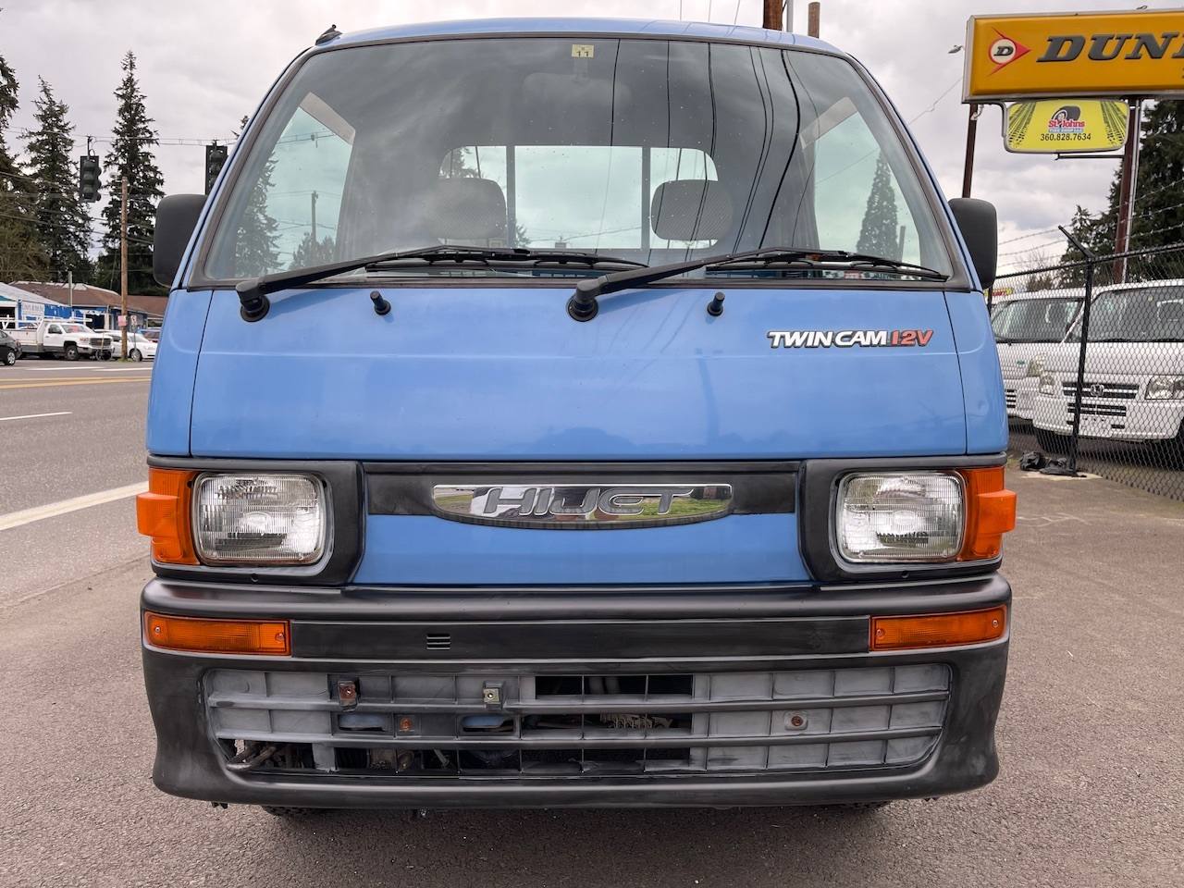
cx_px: 592
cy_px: 444
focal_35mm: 25
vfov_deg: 54.9
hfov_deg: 69.4
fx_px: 855
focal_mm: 5.1
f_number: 1.6
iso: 32
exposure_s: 1/215
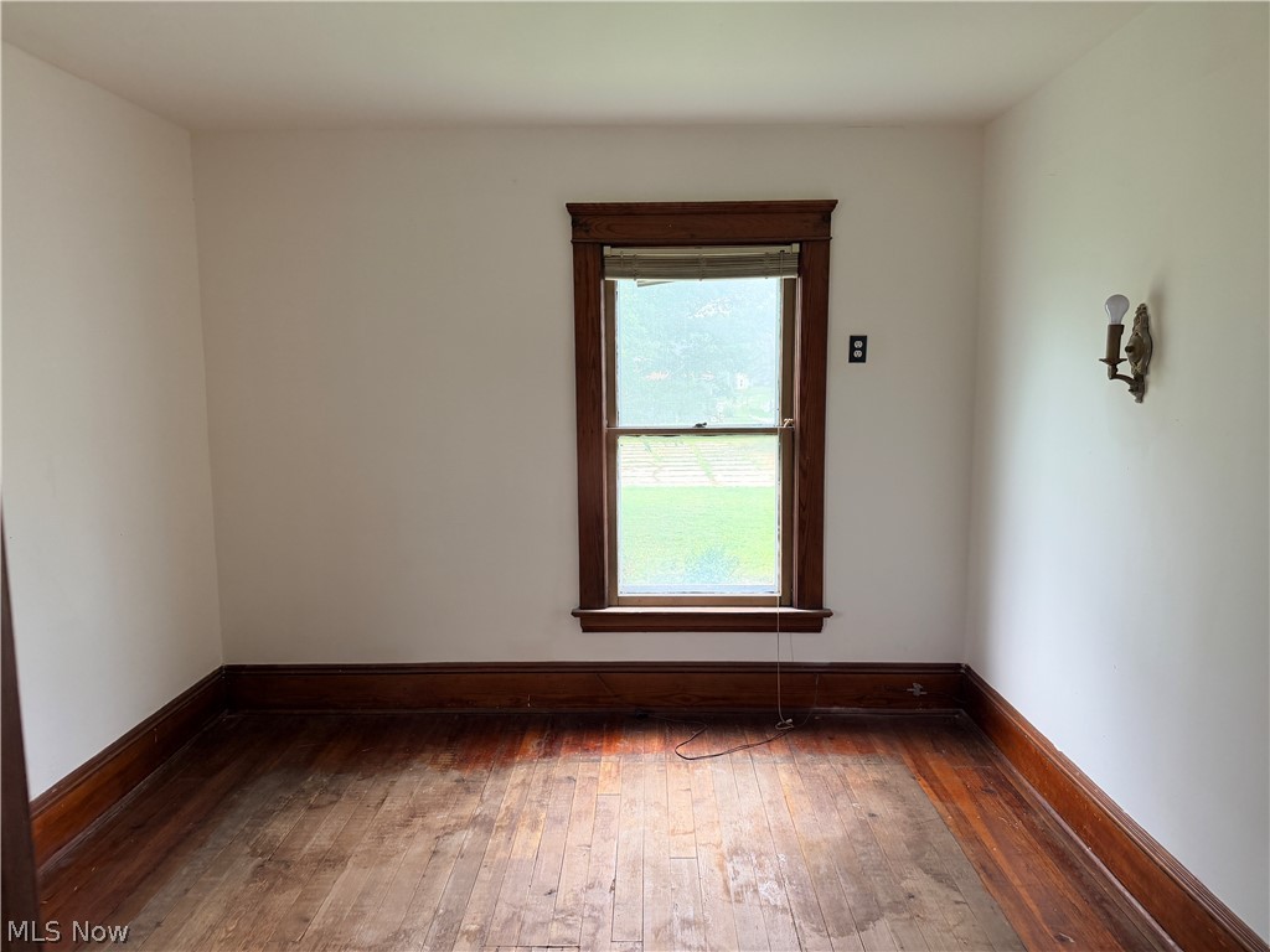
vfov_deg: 56.8
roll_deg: +0.3
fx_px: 881
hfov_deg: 71.6
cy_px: 476
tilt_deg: -6.8
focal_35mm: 24
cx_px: 635
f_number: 1.78
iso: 200
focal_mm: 6.76
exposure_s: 1/89
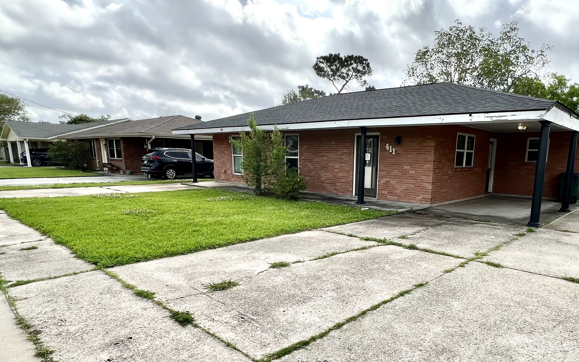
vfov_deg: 54.1
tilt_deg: -11.6
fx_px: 347
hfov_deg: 78.7
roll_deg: -0.9
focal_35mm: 22
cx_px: 347
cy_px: 237
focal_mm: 1.57
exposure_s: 1/809
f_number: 1.8
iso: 32
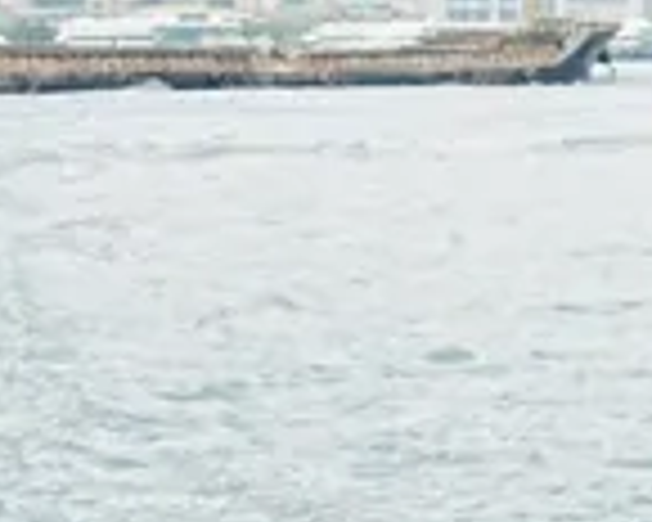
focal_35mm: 132
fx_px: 2547
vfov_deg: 11.7
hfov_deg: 14.3
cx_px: 706
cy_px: 234
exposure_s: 1/1000
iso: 400
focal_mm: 20
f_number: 5.6
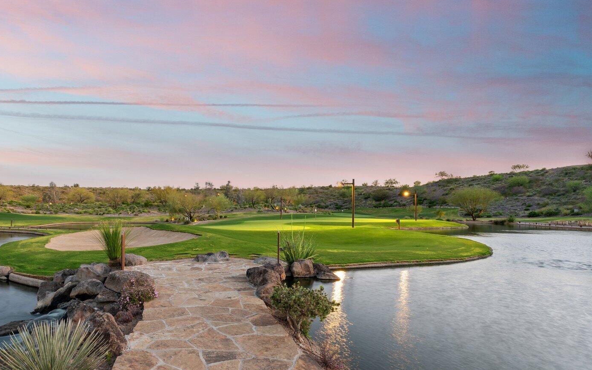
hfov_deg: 79.8
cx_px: 201
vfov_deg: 57.1
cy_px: 209
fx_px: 339
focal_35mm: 21
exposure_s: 2
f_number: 8
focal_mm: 14
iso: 400
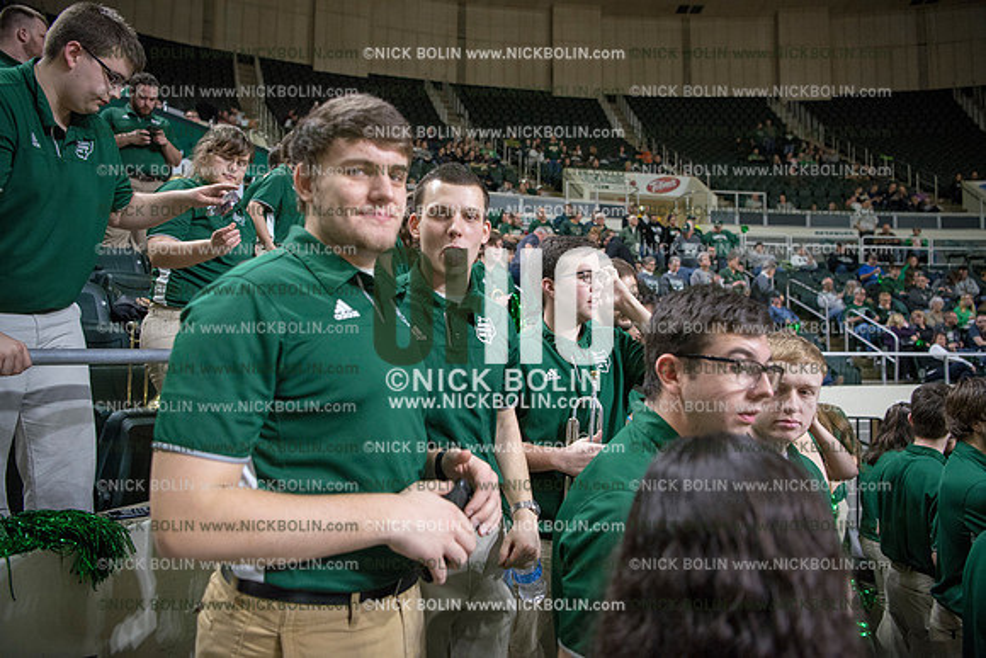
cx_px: 493
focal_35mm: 24
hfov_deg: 73.7
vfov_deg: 53.2
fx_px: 657
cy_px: 329
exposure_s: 1/400
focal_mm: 24
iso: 2500
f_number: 2.8
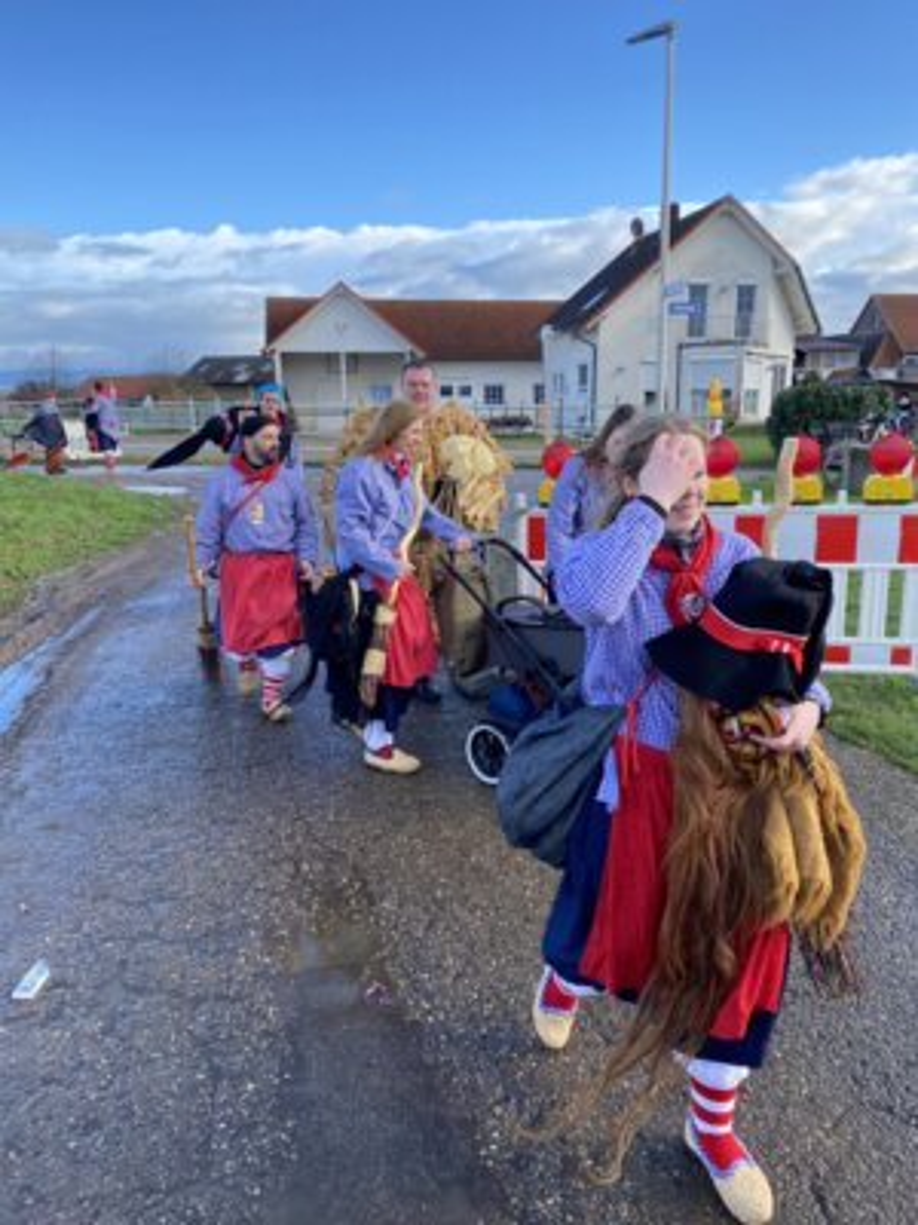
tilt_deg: -12.3
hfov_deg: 53.1
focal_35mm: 26
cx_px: 459
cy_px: 612
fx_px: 919
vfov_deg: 67.3
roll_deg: -0.9
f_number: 1.8
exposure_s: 1/747
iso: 32
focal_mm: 4.25
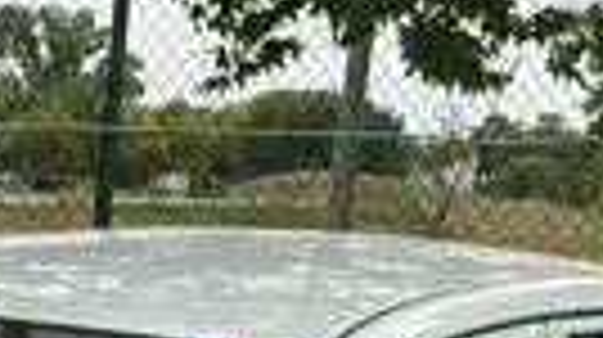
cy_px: 978
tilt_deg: -18.0
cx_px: -248
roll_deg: -2.1
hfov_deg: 16.0
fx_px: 1996
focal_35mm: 125
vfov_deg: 8.3
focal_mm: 6.86
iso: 80
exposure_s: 1/2028
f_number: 1.78
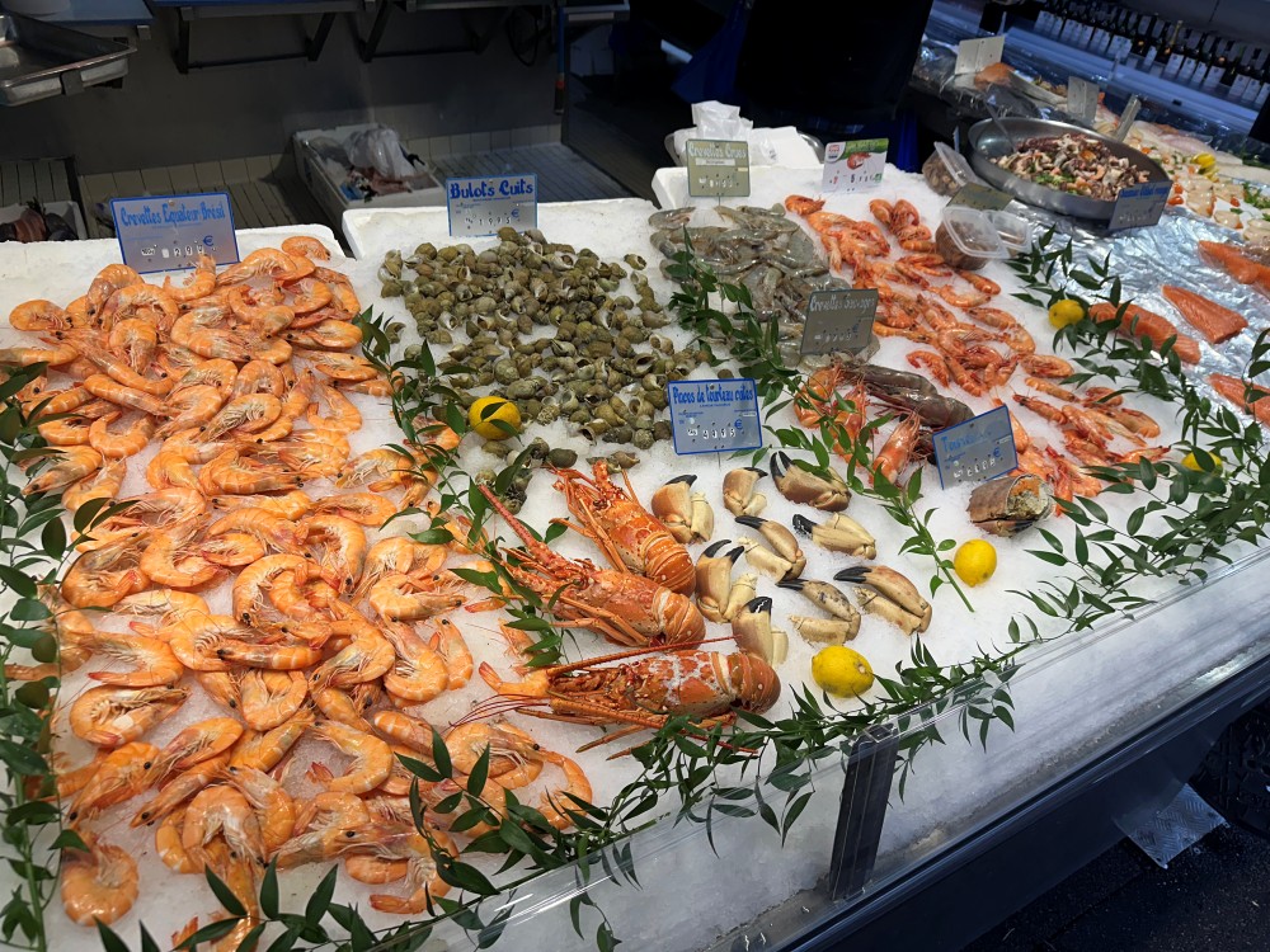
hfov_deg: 71.6
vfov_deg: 56.8
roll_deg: -5.1
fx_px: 881
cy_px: 476
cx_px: 635
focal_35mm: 24
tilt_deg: -41.3
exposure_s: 1/508
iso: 80
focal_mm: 6.86
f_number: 1.78
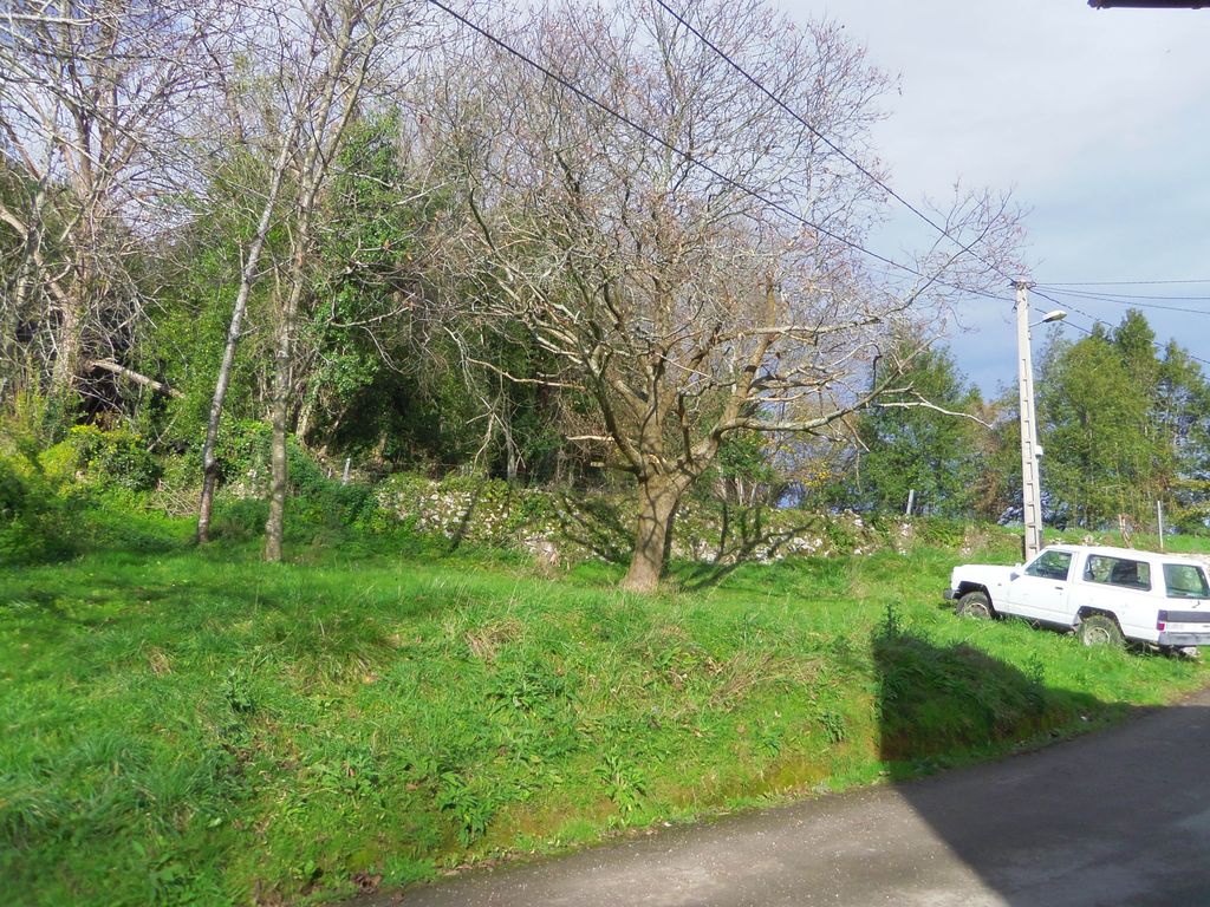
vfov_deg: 49.7
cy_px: 454
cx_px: 605
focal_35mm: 28
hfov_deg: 63.4
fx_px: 979
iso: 125
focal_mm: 5
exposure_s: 1/320
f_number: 3.9
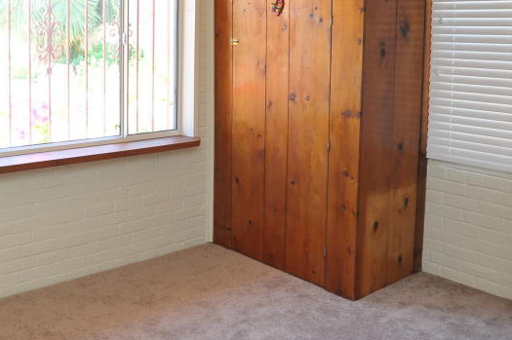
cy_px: 70
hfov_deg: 43.9
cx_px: 171
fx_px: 625
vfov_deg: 29.8
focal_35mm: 44
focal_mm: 20
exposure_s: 1/30
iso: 640
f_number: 7.1
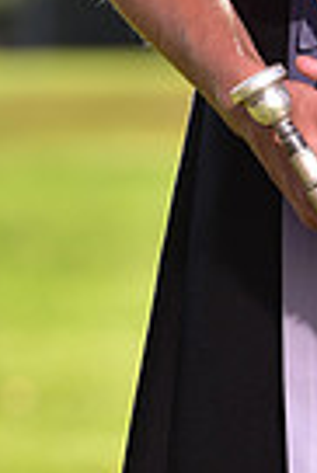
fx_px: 10078
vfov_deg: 2.7
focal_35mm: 765
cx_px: 381
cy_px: -369
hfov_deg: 1.8
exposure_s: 1/250
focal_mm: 180
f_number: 5
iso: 80
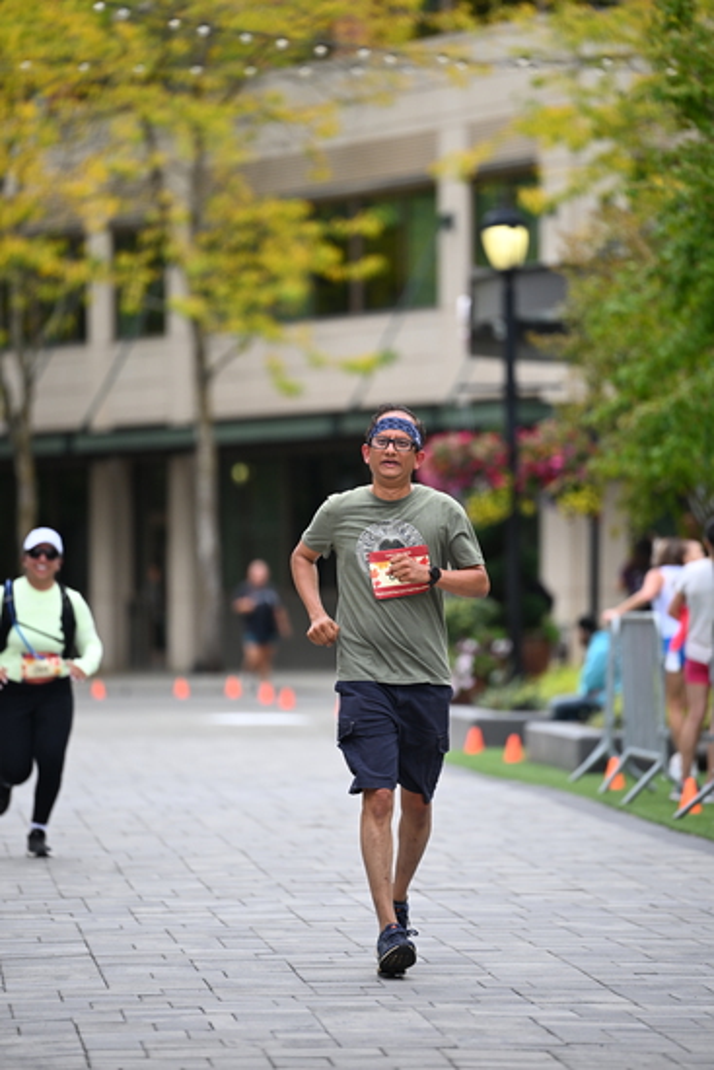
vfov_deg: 10.3
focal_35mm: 200
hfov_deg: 6.9
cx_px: 357
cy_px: 535
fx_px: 5946
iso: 640
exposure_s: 1/2500
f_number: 2.8
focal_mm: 200
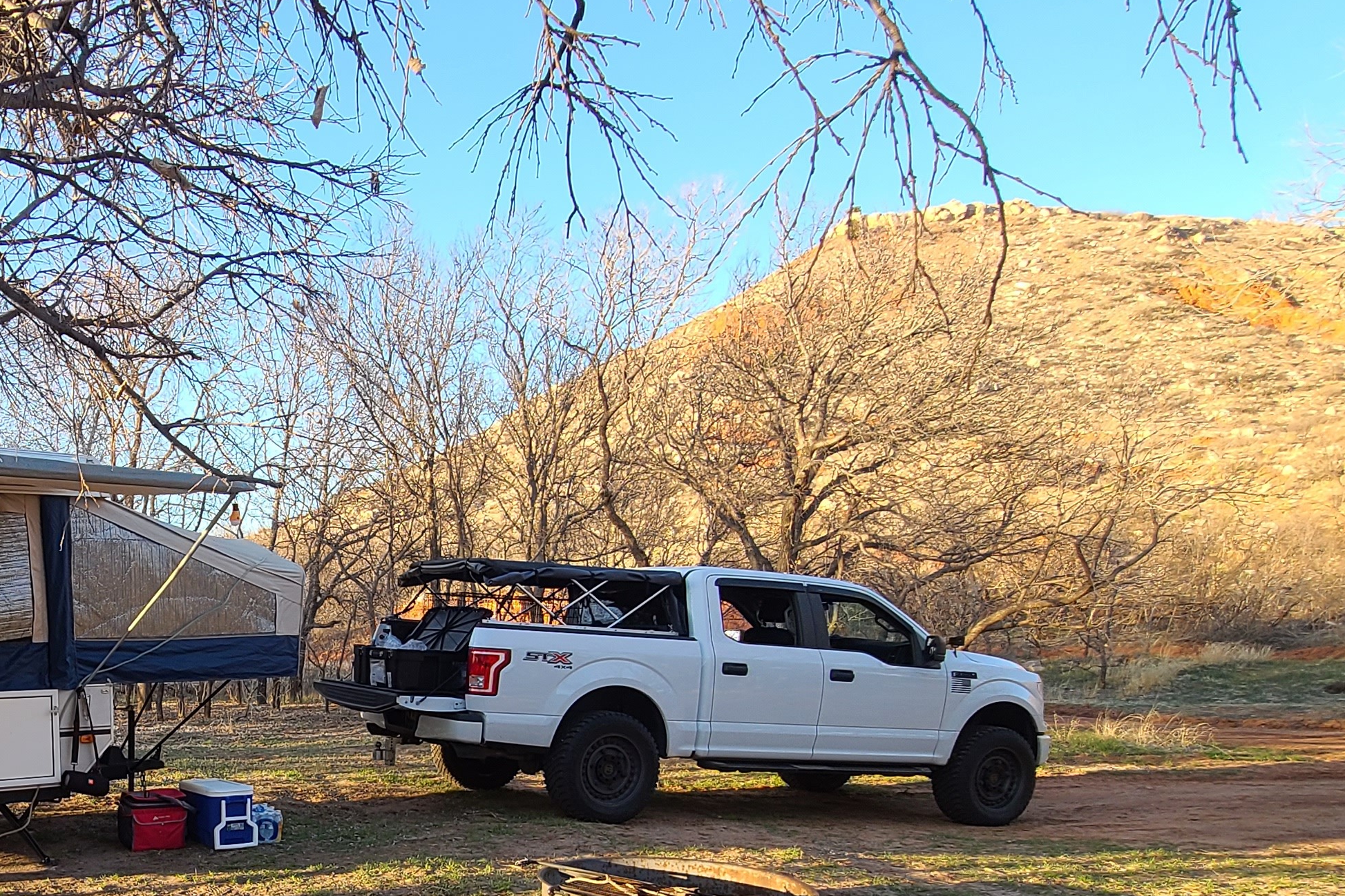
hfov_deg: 57.7
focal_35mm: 28
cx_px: 175
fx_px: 1046
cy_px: 716
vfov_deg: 44.2
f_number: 2.2
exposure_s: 1/231
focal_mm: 2.2
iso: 50
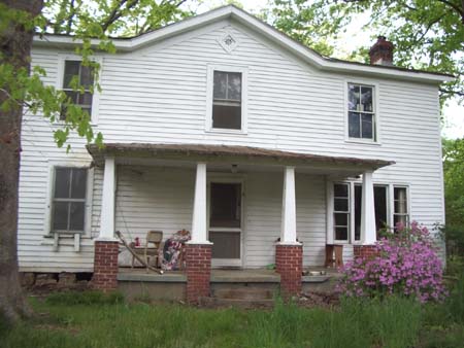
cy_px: 174
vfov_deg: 40.7
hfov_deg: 52.6
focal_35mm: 35
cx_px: 232
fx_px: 469
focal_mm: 5.8
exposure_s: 1/50
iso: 100
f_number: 2.6
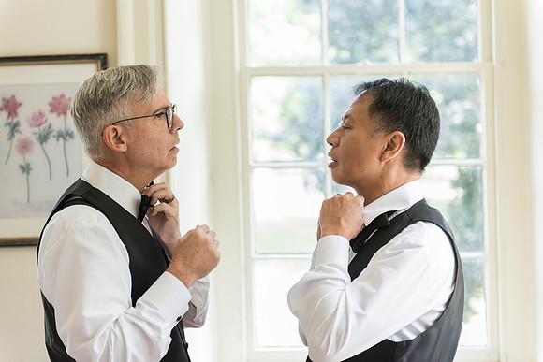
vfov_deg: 19.5
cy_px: 181
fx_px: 1056
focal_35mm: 70
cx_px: 272
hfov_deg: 28.8
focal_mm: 70
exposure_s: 1/160
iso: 1000
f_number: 2.8
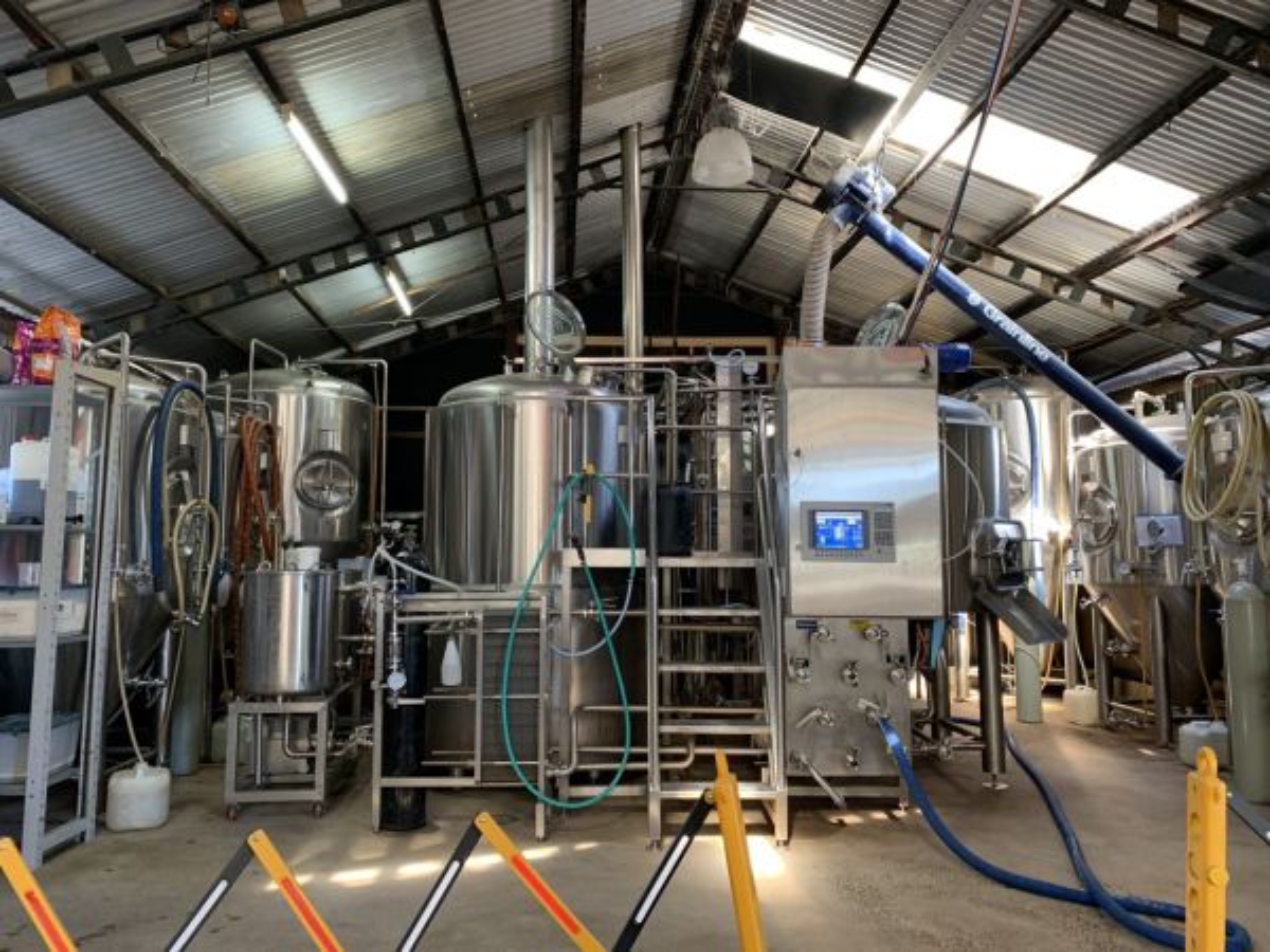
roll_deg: +0.6
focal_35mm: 26
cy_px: 476
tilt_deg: +6.0
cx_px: 635
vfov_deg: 53.1
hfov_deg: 67.3
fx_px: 954
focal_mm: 4.25
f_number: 1.8
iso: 160
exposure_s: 1/50
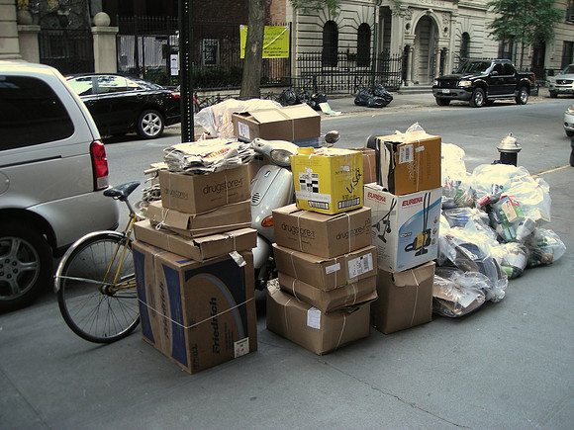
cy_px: 215
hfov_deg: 52.6
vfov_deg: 40.7
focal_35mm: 35
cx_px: 287
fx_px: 580
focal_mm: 5.7
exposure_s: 1/9
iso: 50
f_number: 2.8
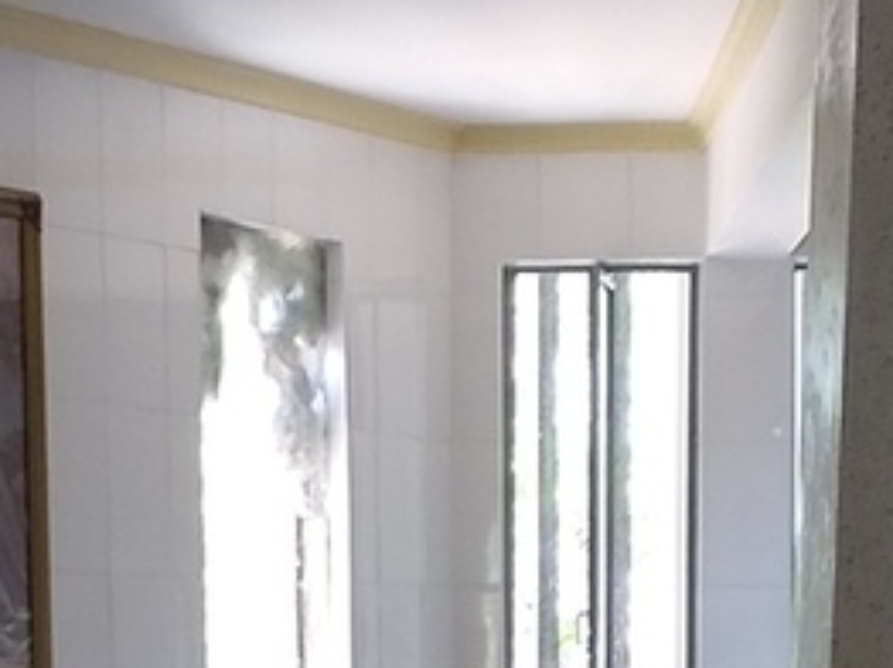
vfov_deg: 11.4
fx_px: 3299
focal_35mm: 128
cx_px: 286
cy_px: 736
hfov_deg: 15.4
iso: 50
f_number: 2.2
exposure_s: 1/33
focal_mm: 3.3
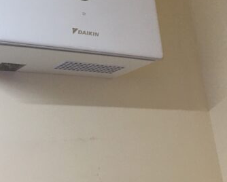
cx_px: 53
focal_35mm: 65
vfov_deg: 23.0
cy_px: 24
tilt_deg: +18.9
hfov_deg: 28.6
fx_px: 437
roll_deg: +4.5
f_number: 2.2
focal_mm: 4.15
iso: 100
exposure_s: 1/33
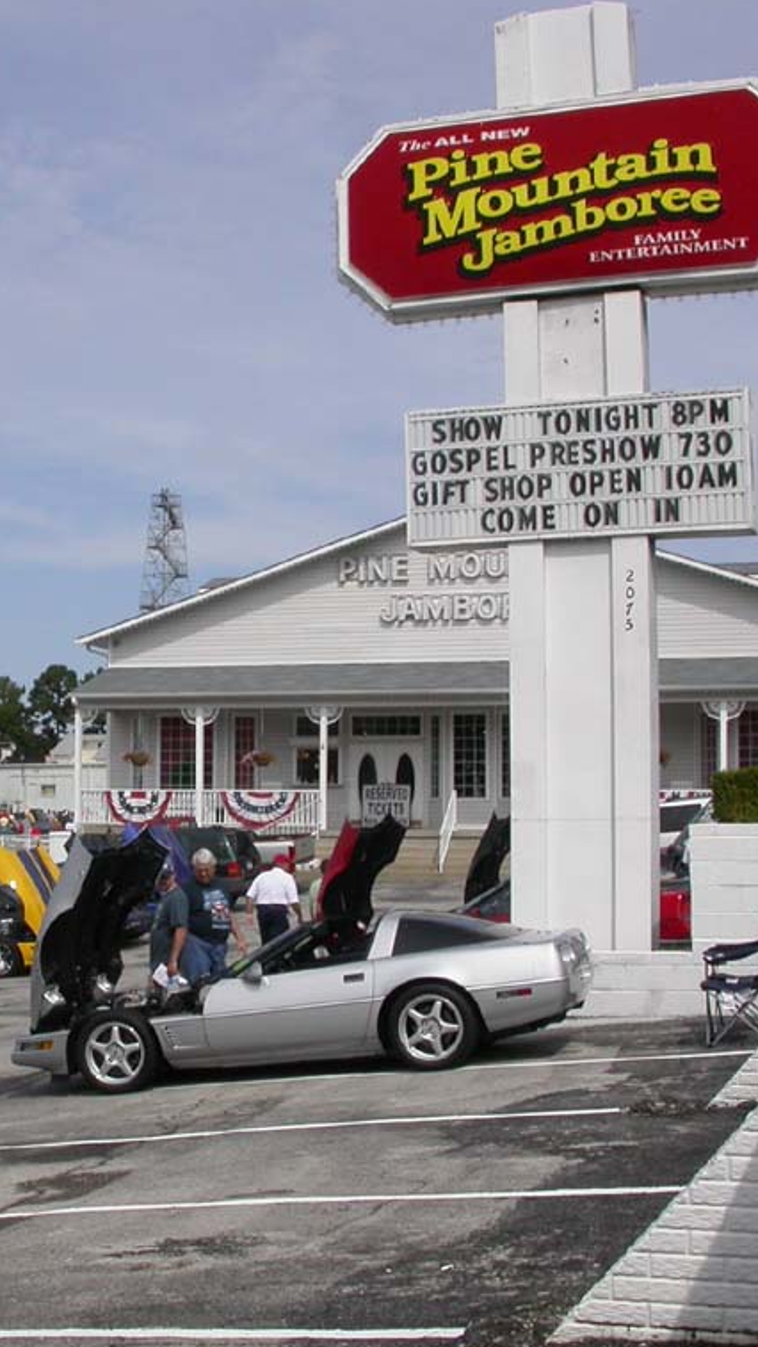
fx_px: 2000
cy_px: 676
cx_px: 139
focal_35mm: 56
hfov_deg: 21.2
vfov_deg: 37.2
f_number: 7.5
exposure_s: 1/557
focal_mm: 7.85
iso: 100
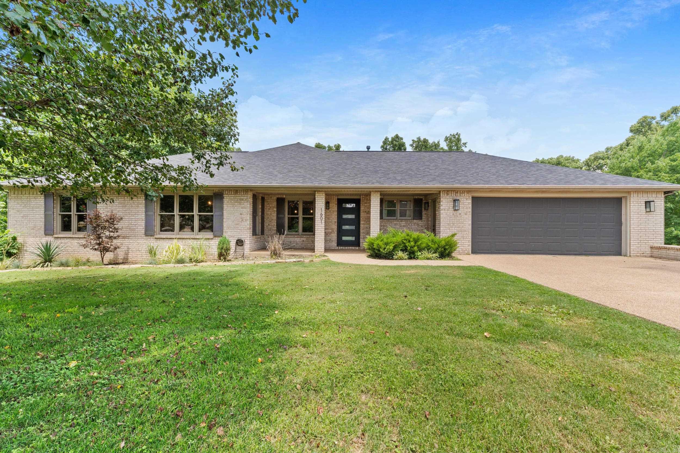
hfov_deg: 100.4
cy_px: 226
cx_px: 340
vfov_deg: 77.3
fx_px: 283
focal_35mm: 15
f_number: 8
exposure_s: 1/125
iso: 320
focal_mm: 10
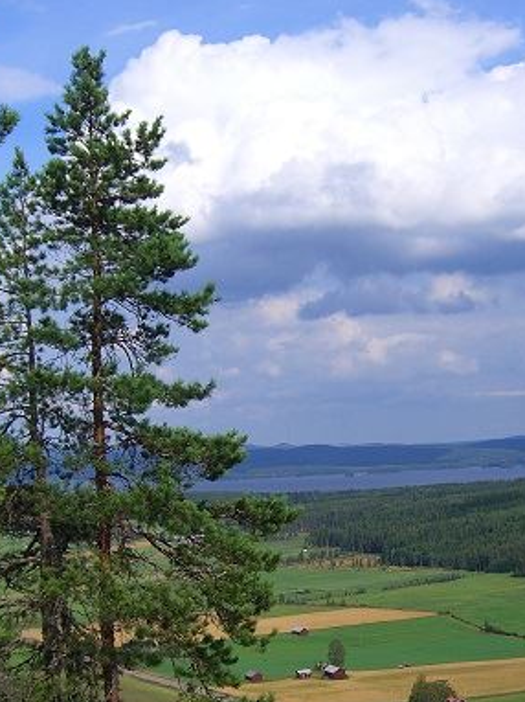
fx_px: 1316
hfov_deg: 22.5
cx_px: 308
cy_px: 468
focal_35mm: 65
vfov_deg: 29.6
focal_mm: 7.9
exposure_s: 1/250
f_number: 8
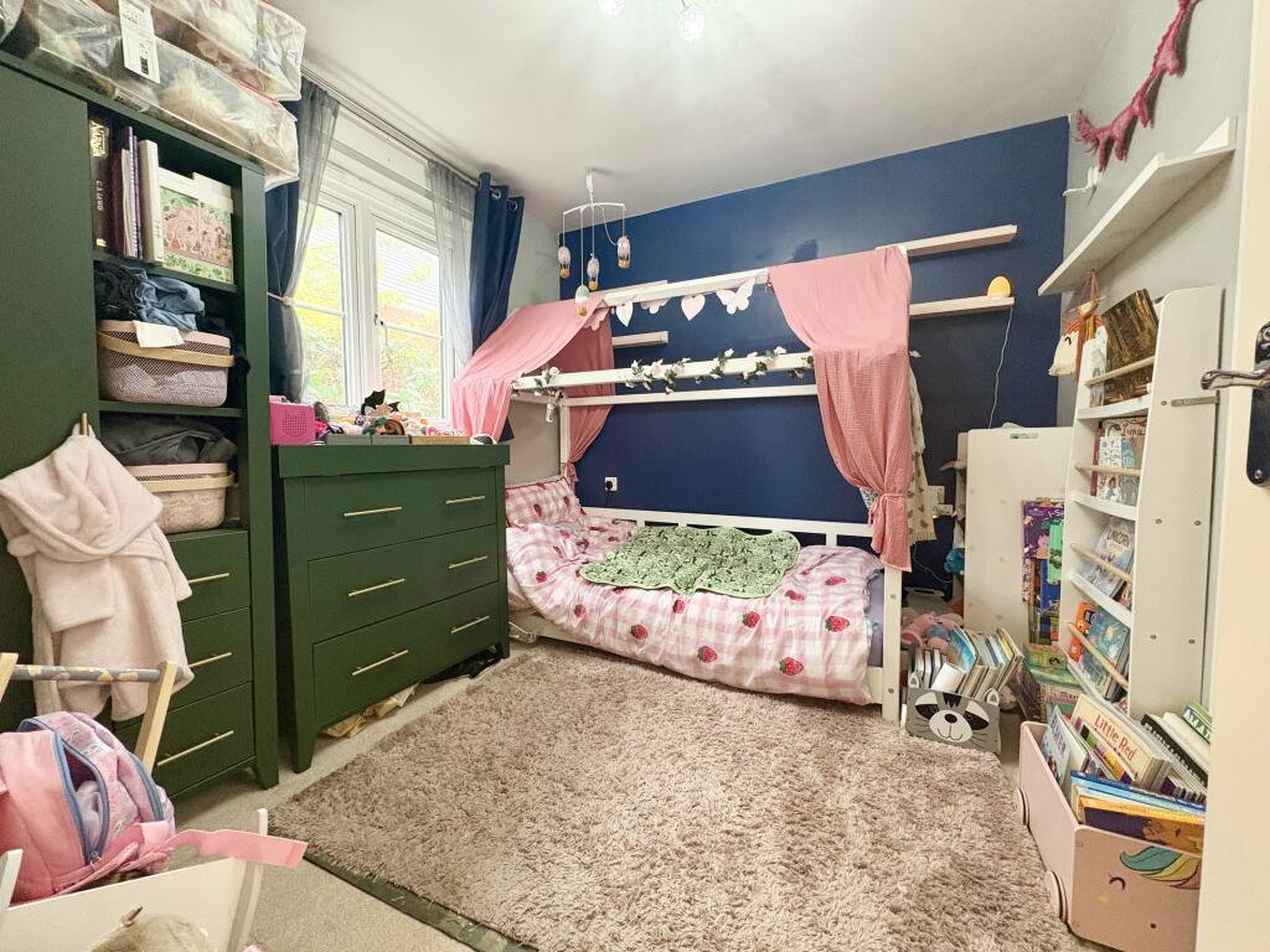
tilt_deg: -3.1
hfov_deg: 102.1
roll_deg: +0.6
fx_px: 514
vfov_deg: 85.7
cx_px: 635
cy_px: 476
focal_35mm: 14
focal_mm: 2.22
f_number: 2.2
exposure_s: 1/60
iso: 400
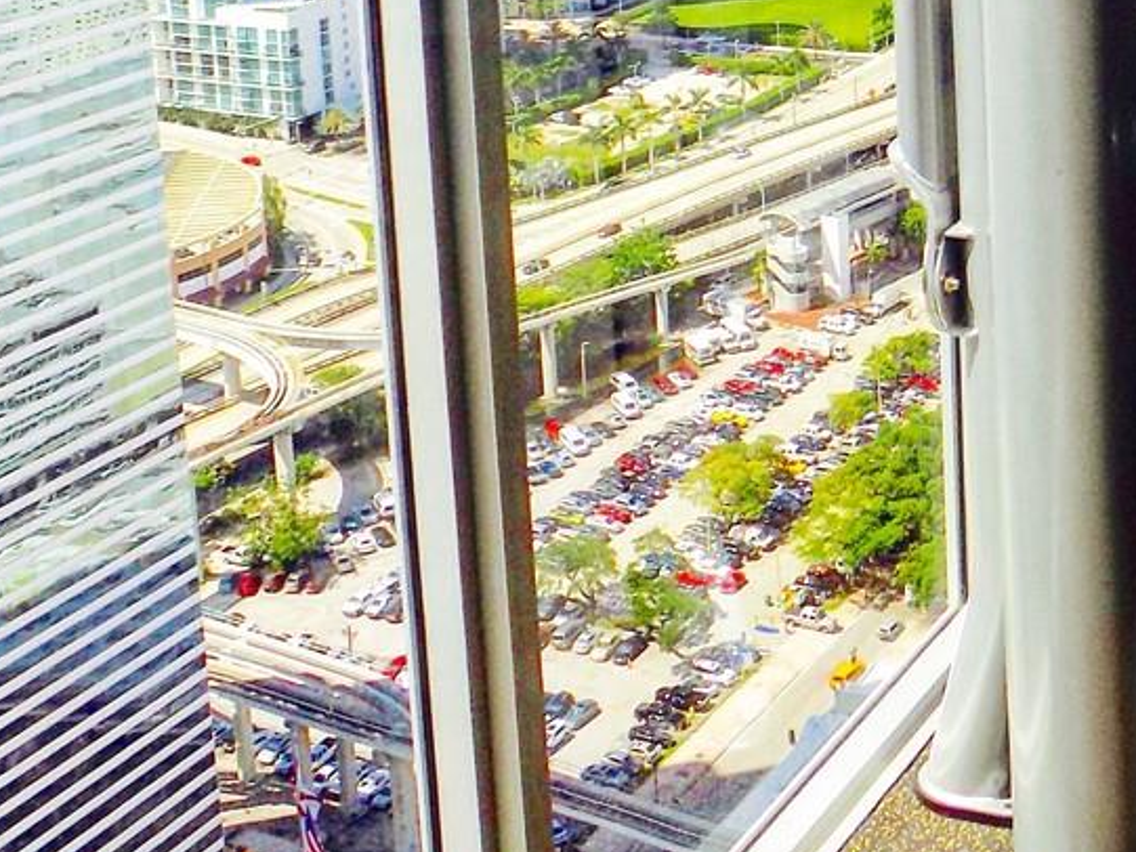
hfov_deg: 27.8
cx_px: 946
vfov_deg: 20.4
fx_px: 2232
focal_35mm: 68
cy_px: -144
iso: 80
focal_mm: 4
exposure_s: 1/400
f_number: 3.1
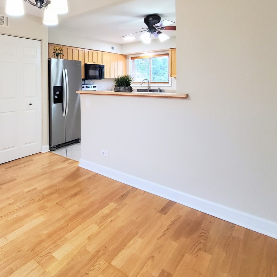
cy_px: 79
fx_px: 199
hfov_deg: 66.1
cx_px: 75
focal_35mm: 22
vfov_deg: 66.4
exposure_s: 1/60
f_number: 2.2
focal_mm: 1.8
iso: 400
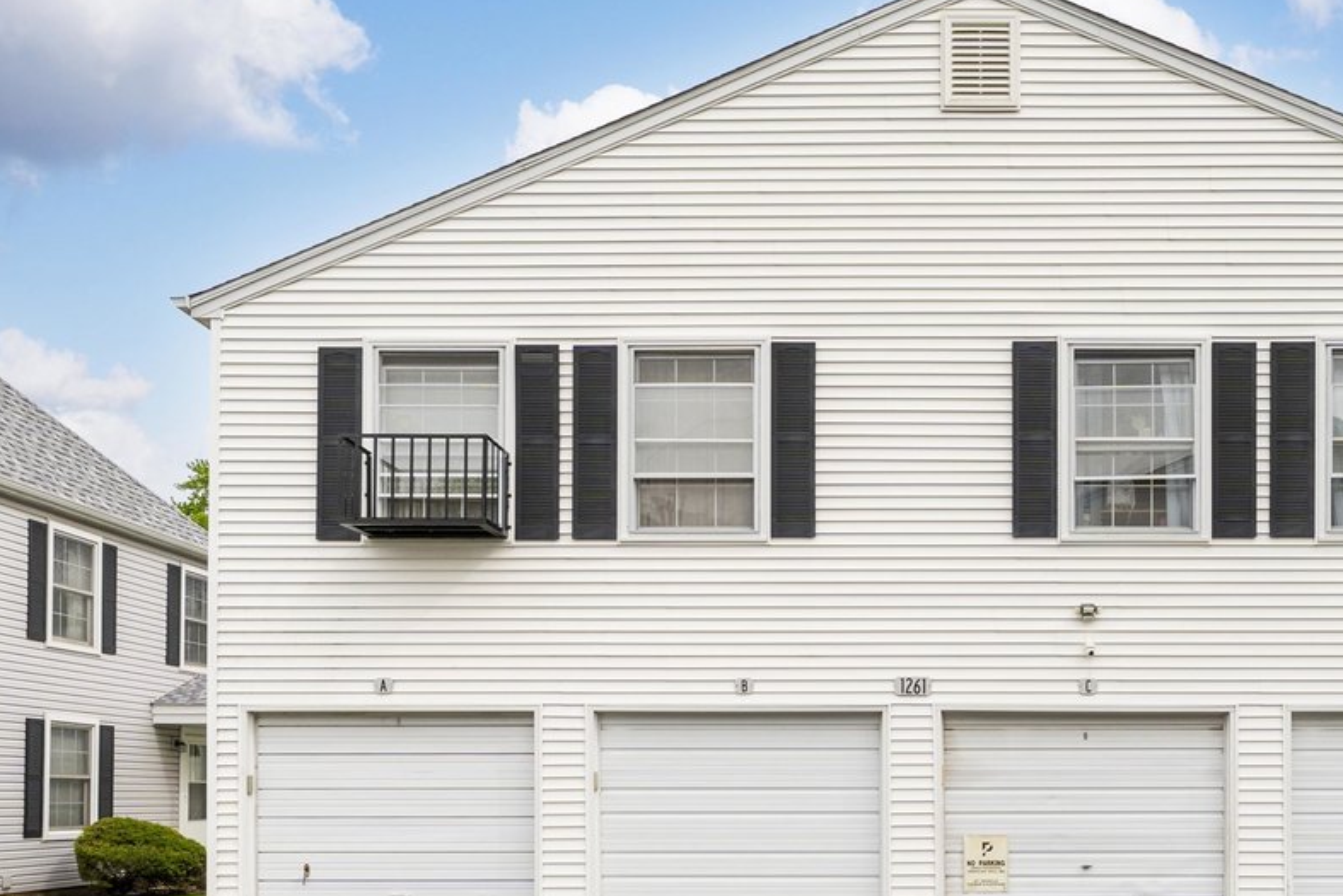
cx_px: 887
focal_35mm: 36
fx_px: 1360
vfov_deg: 34.9
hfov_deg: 51.7
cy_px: 765
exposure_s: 1/500
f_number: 8
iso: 200
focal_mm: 17.7
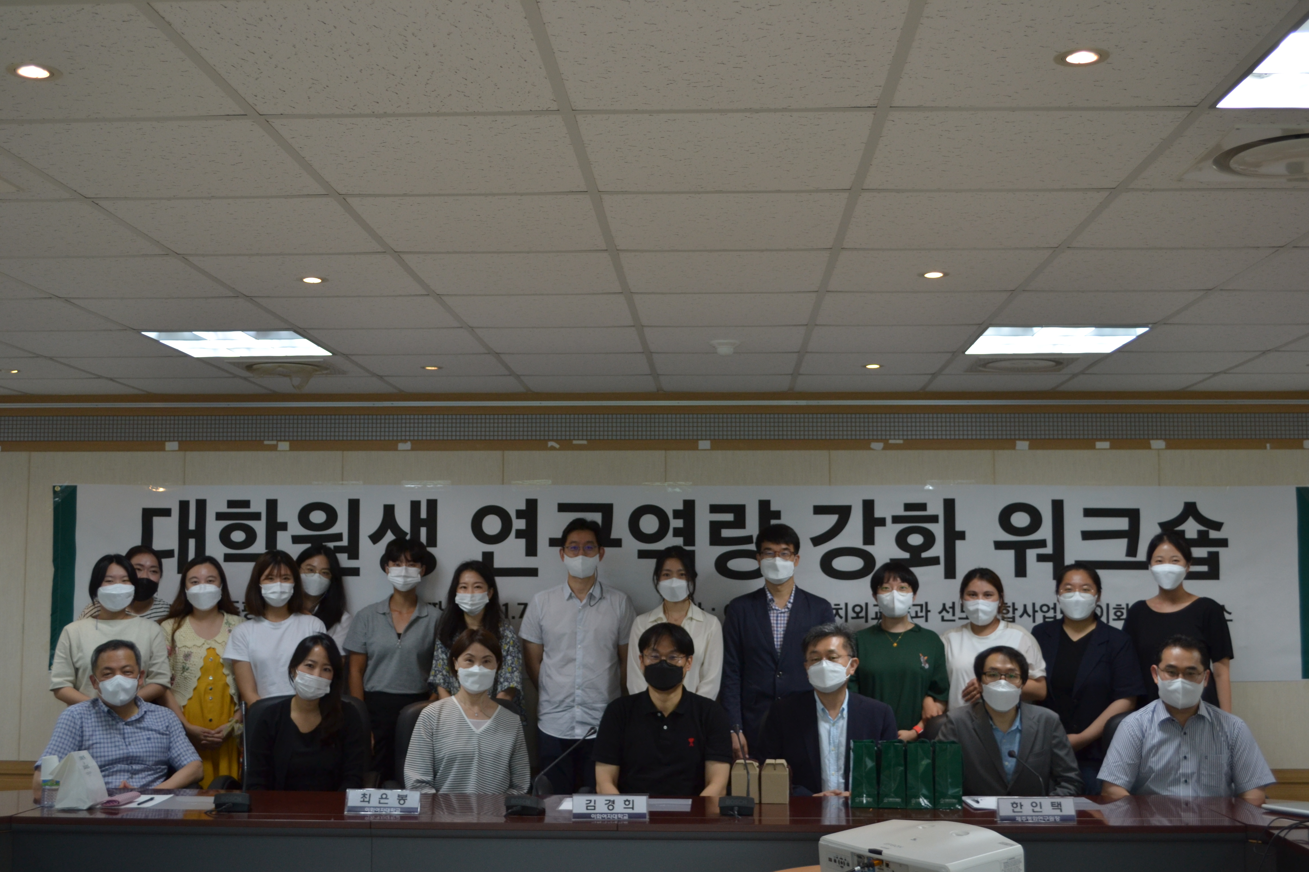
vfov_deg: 34.2
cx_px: 654
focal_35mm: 39
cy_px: 436
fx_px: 1418
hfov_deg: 49.6
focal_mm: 26
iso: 400
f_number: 4.2
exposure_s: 1/60
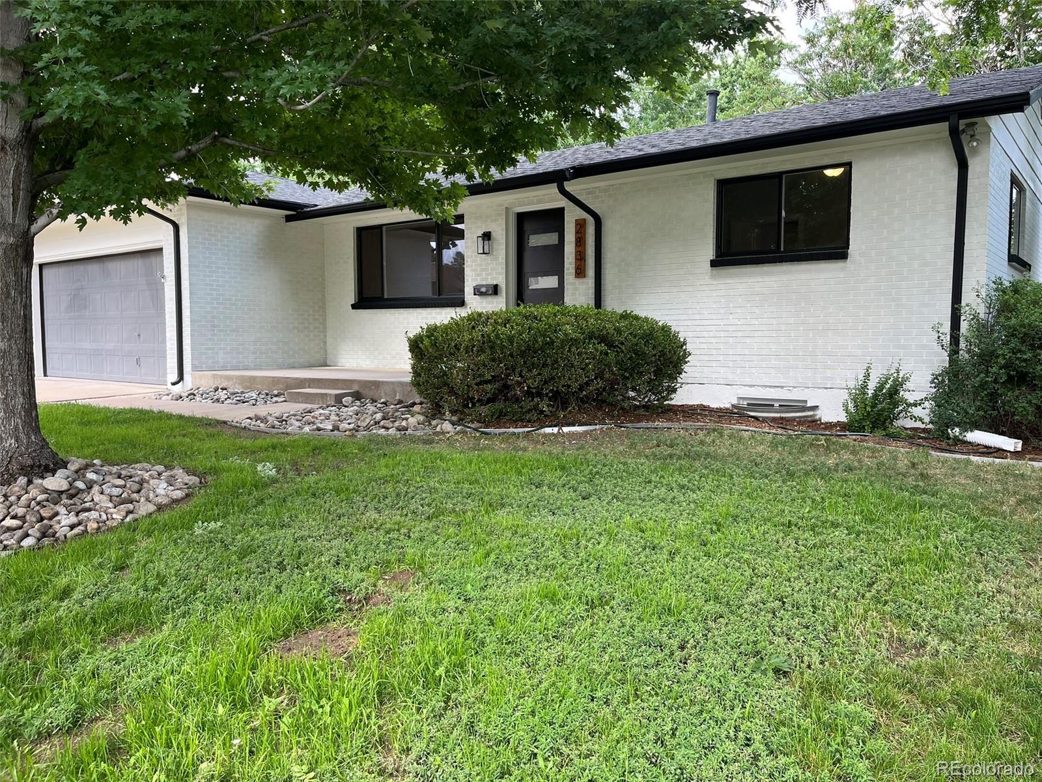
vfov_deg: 53.1
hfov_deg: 67.3
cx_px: 521
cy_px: 391
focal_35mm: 26
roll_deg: +0.6
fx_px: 783
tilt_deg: -4.1
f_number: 1.6
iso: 50
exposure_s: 1/349
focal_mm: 5.1
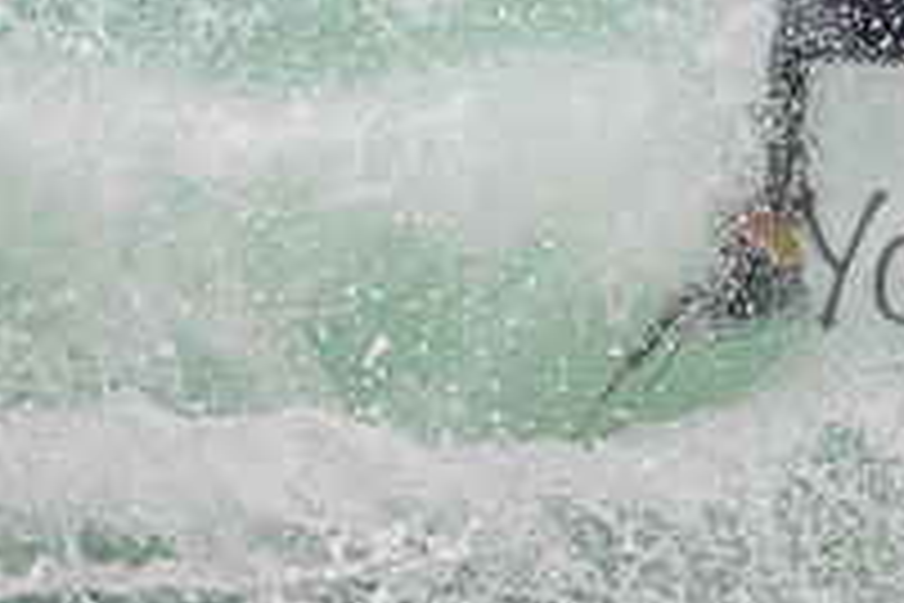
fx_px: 78667
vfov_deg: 0.4
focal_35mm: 3133
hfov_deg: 0.7
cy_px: 32
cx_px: 1260
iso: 1600
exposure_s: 1/2000
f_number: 11
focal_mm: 800
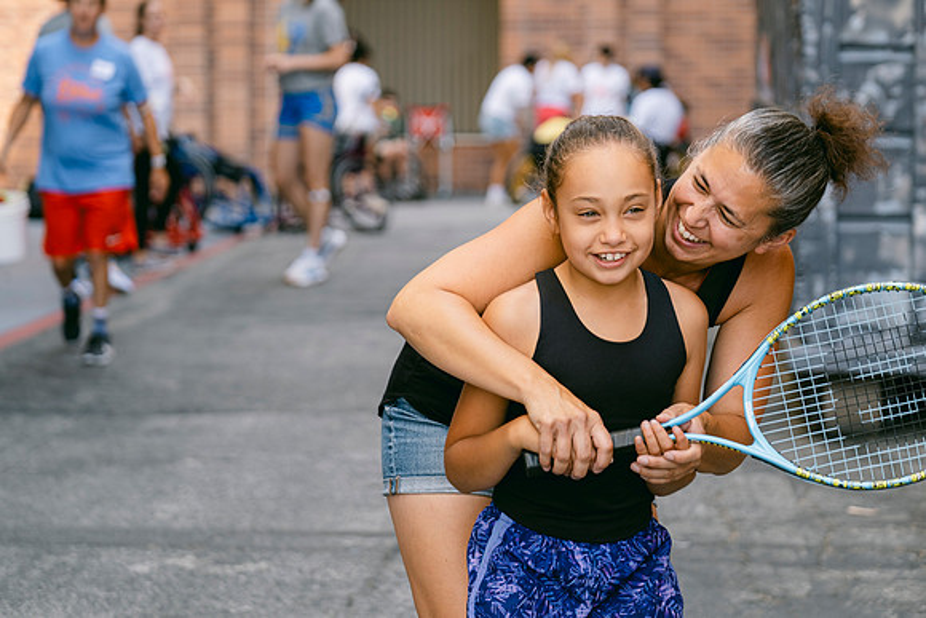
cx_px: 453
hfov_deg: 18.4
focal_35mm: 111
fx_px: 2856
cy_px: 309
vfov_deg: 12.3
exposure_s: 1/125
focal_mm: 71.5
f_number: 2.8
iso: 160
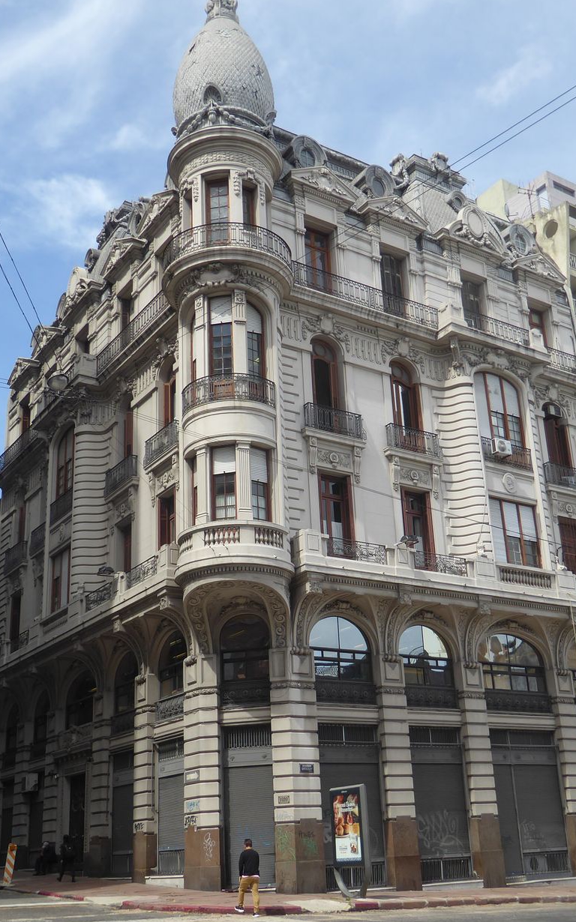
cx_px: 314
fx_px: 1005
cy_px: 487
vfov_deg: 49.3
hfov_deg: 32.0
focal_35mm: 40
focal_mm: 5
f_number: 3.5
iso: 80
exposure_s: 1/500
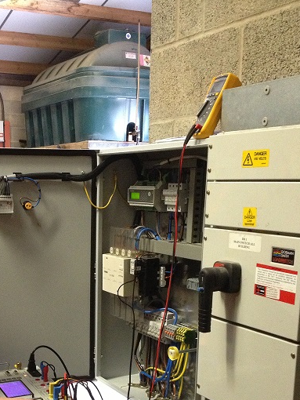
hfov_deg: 25.7
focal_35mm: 56
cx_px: 67
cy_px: 314
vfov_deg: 33.4
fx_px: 647
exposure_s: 1/20
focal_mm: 4.28
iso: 400
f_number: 2.4
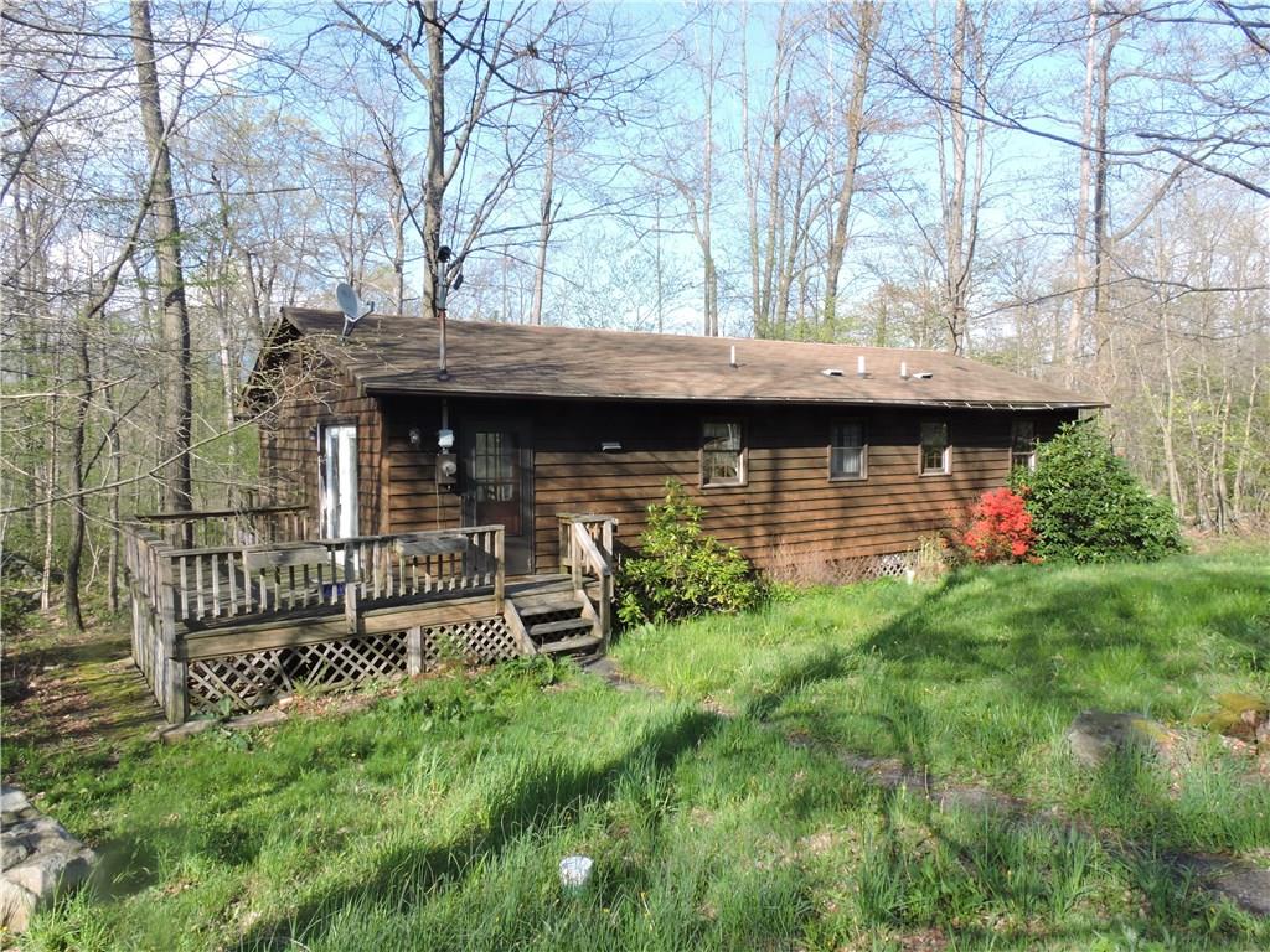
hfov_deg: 71.6
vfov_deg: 56.8
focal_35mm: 24
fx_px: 881
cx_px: 635
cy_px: 476
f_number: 7.6
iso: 100
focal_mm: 4.3
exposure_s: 1/60
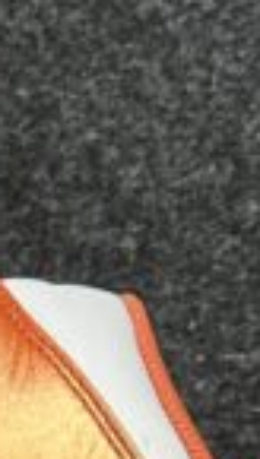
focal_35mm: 288
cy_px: 907
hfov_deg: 4.1
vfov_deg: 7.2
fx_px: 3516
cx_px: -460
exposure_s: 1/50
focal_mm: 6.86
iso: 200
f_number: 1.78
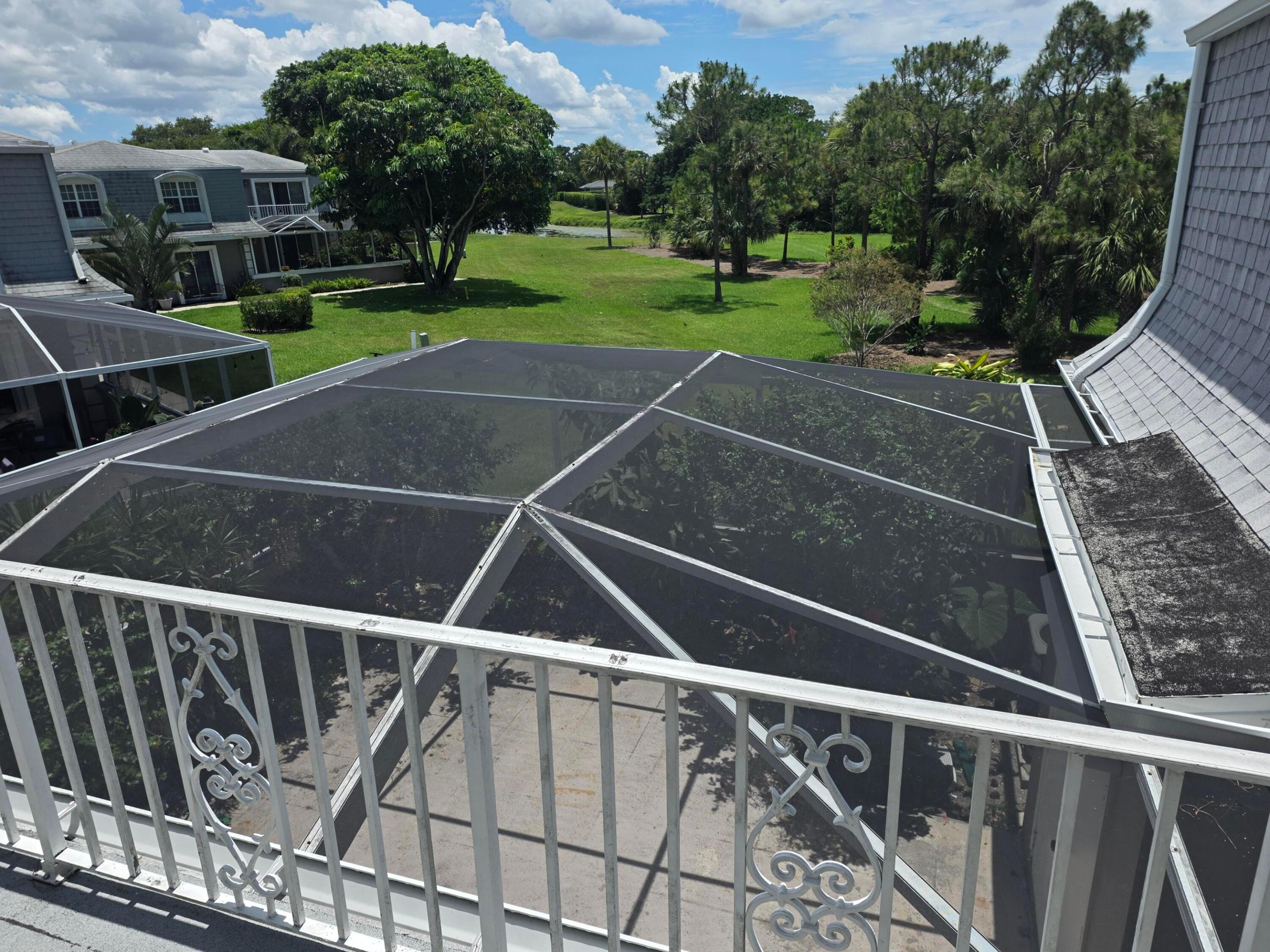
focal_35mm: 23
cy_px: 476
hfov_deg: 73.9
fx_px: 844
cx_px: 635
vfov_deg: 58.9
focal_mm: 6.25
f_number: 1.7
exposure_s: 1/7944
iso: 80
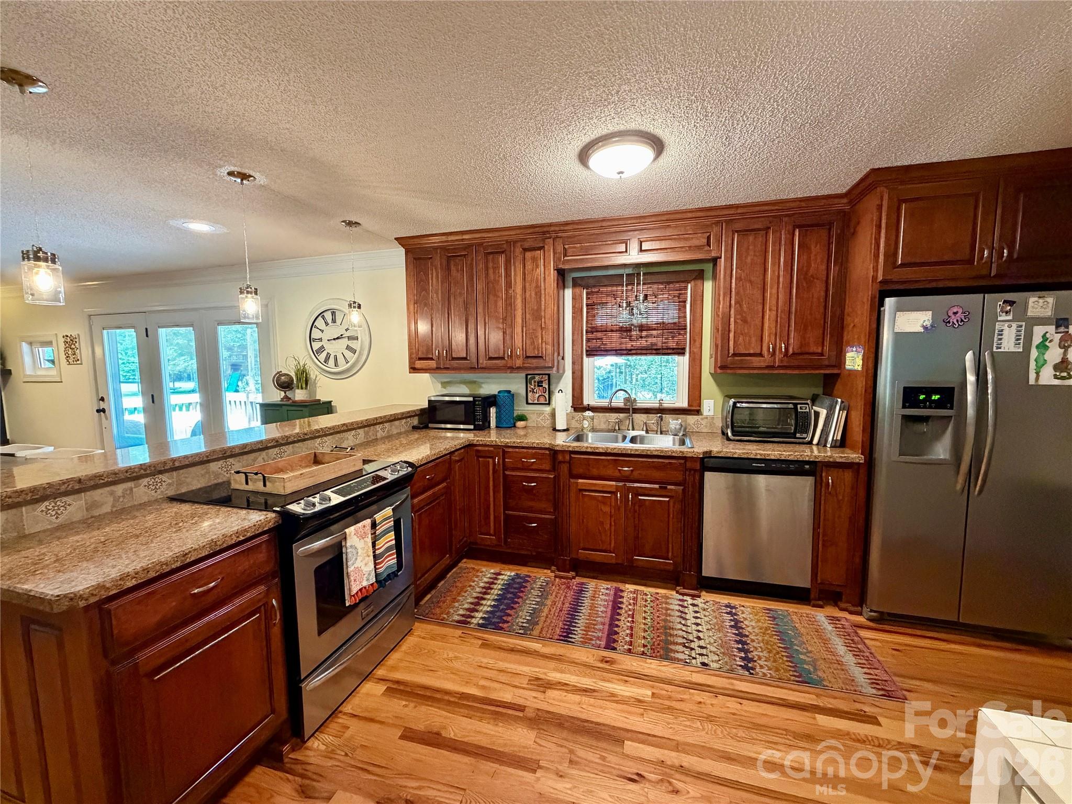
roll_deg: +0.7
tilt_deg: -5.3
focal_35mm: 14
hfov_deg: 102.1
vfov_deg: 85.7
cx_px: 536
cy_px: 402
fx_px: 434
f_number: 2.2
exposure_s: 1/60
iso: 640
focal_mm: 2.22
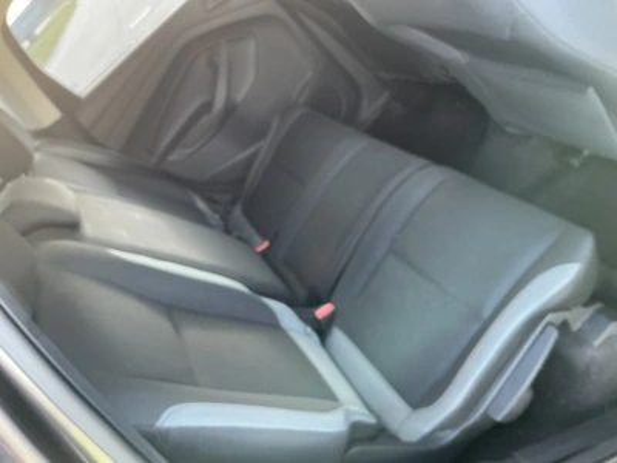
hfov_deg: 63.4
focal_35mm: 28
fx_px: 499
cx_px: 308
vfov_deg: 49.7
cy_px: 232
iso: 200
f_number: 1.8
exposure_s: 1/60
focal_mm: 3
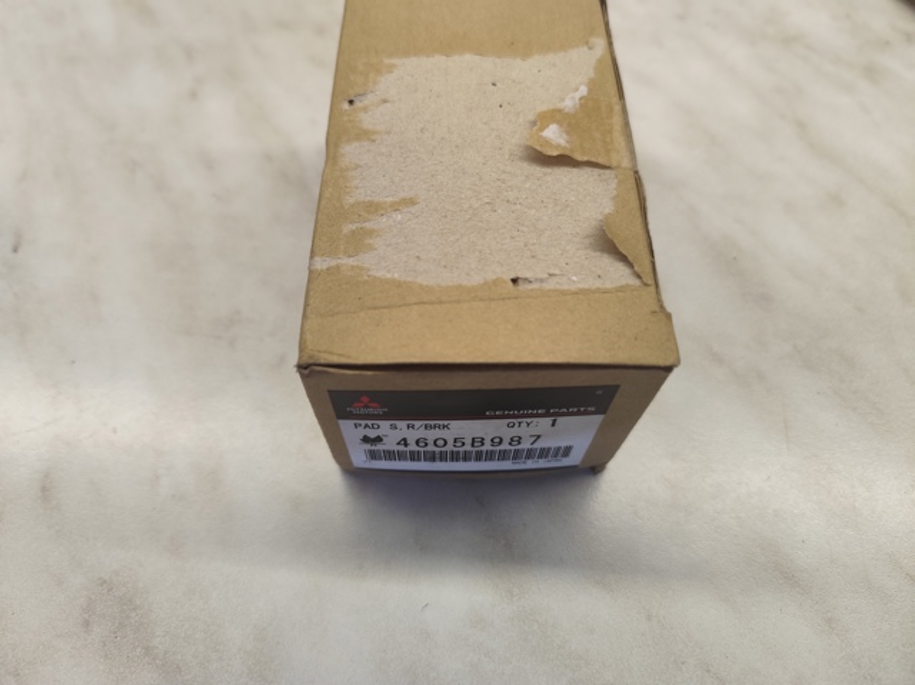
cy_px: 342
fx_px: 608
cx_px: 458
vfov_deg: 58.8
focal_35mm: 23
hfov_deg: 74.0
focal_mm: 6.19
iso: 400
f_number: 1.65
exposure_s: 1/100
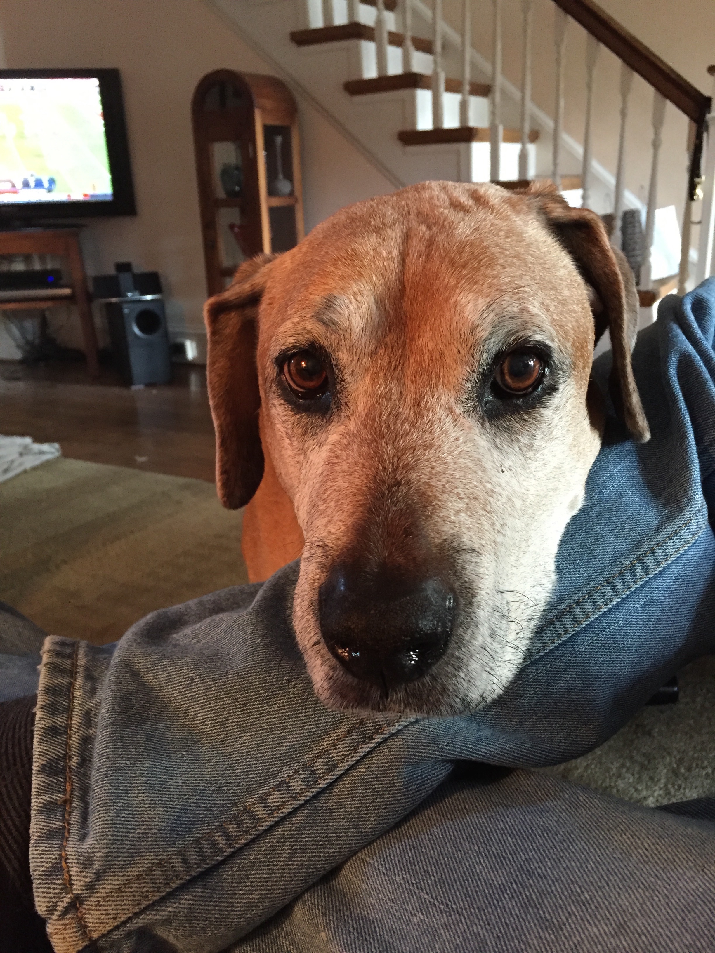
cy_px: 476
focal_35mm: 29
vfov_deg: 61.7
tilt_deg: -16.5
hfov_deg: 48.2
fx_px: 799
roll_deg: +1.7
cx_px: 358
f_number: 2.2
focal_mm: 4.15
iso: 250
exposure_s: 1/20
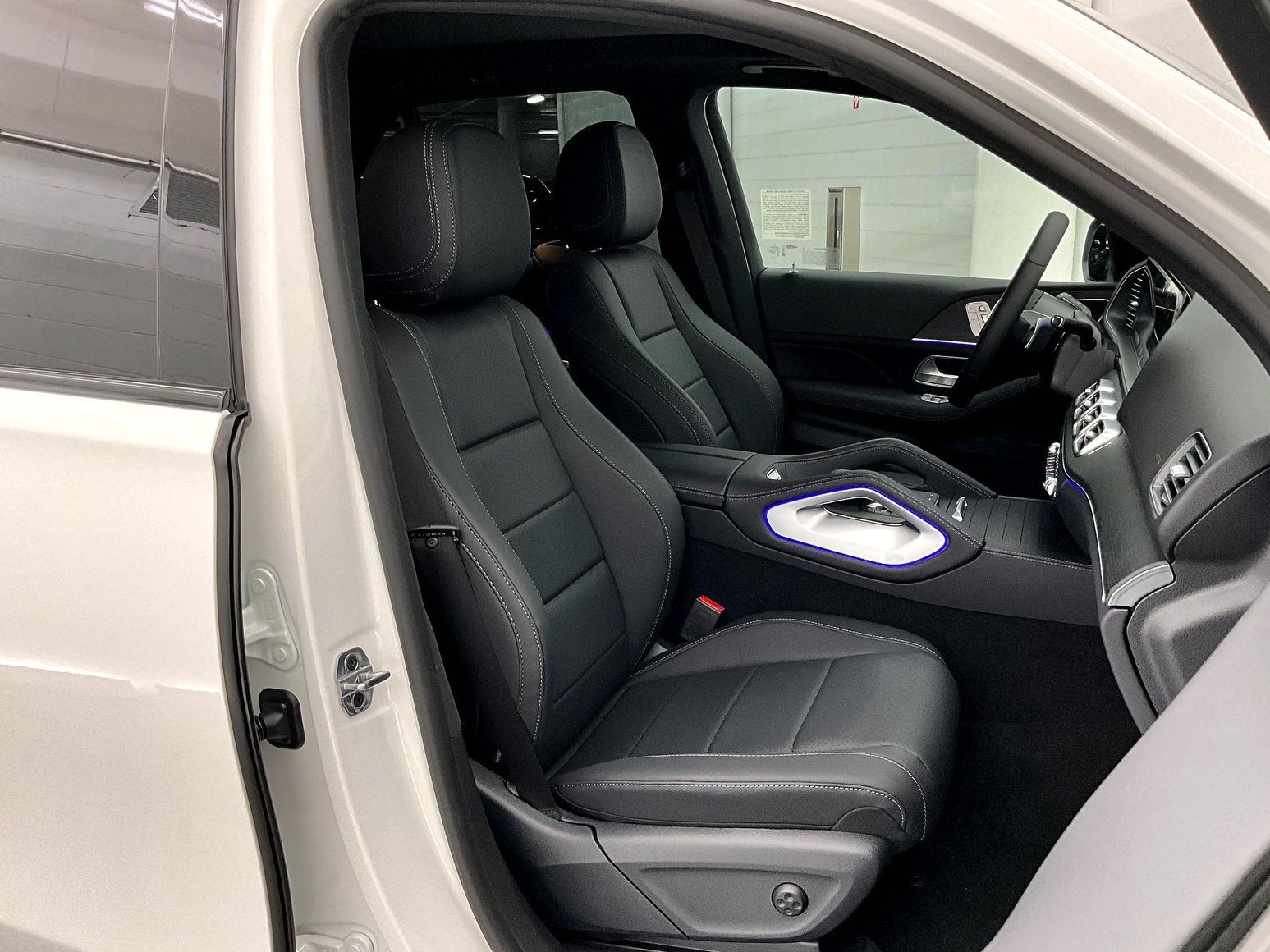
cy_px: 487
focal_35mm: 30
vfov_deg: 46.8
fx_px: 1101
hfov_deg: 60.0
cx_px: 650
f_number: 1.8
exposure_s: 1/60
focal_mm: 3
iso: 125
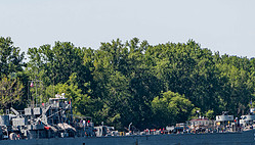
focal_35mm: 864
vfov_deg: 1.4
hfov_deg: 2.5
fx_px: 5862
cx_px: 77
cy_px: 161
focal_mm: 300
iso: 64
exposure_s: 1/200
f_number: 8
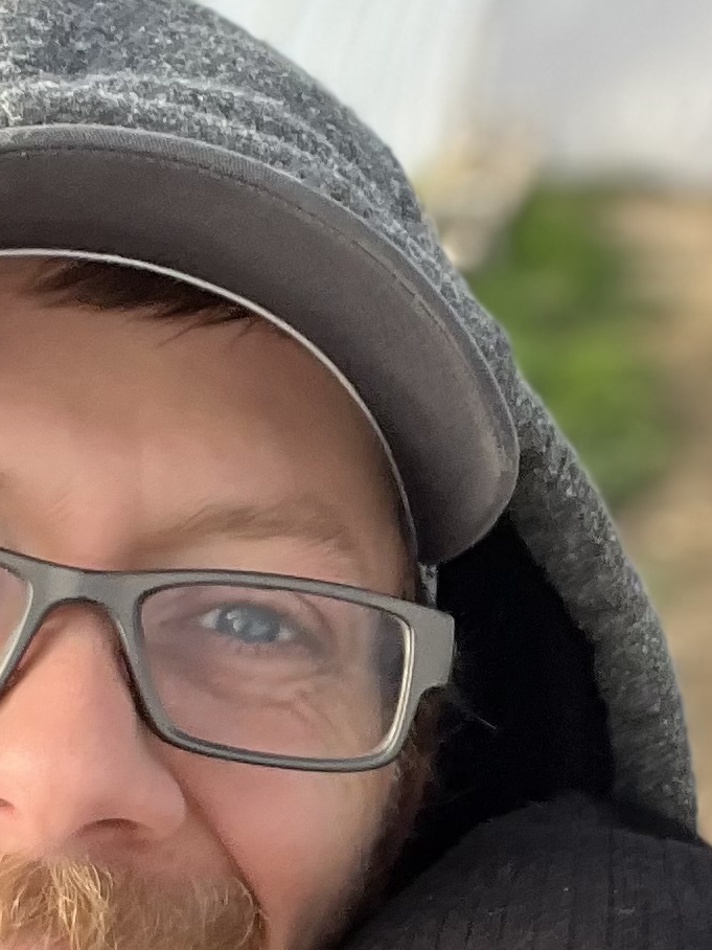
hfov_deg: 14.4
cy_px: 846
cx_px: 546
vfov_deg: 18.9
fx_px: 2797
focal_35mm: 102
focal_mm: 2.71
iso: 25
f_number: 2.2
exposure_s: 1/182
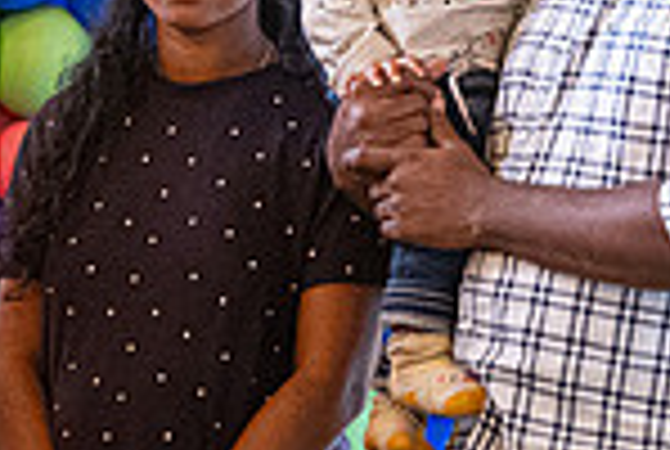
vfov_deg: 4.7
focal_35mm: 291
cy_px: 70
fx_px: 5427
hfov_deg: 7.0
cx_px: -36
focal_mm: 50
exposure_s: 1/60
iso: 3200
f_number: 2.8
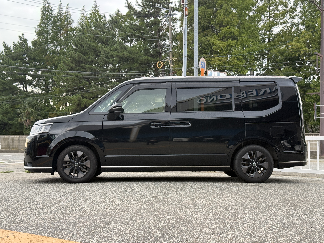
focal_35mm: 48
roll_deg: -0.9
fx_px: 449
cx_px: 162
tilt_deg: +2.5
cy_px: 122
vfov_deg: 30.3
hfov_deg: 39.7
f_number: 1.78
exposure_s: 1/98
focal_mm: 6.76
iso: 100
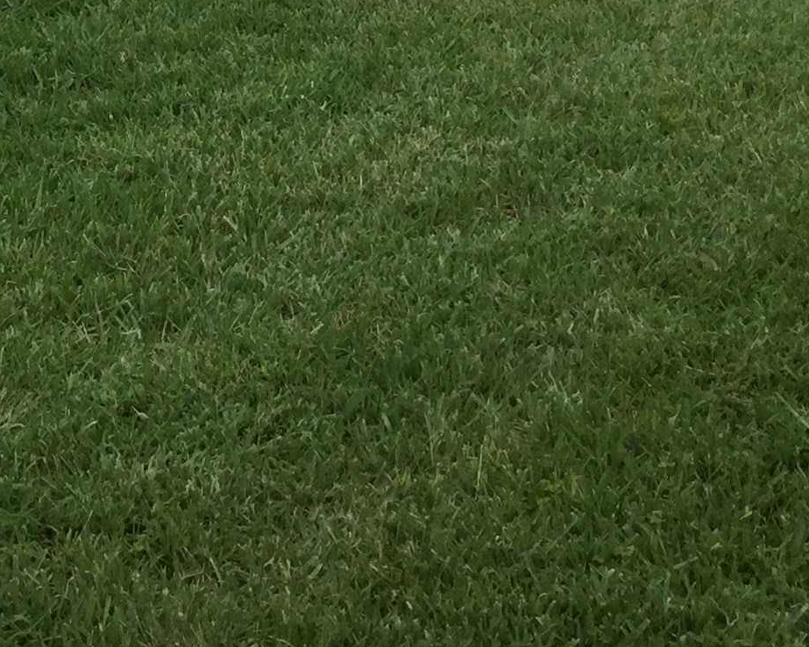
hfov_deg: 17.2
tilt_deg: -10.1
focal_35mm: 107
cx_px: -131
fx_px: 2561
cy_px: -403
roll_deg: -2.3
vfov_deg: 13.3
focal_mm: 3.3
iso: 25
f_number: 2.4
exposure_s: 1/721
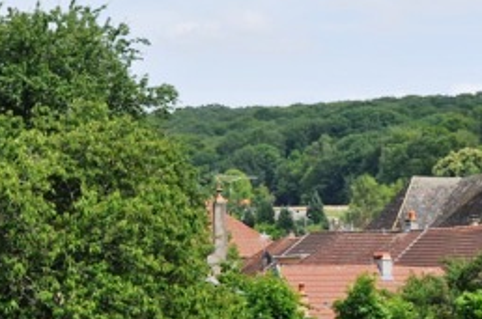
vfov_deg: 6.3
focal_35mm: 216
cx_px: 280
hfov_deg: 9.5
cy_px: 187
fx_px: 2887
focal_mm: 62
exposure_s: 1/320
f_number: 9
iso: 200
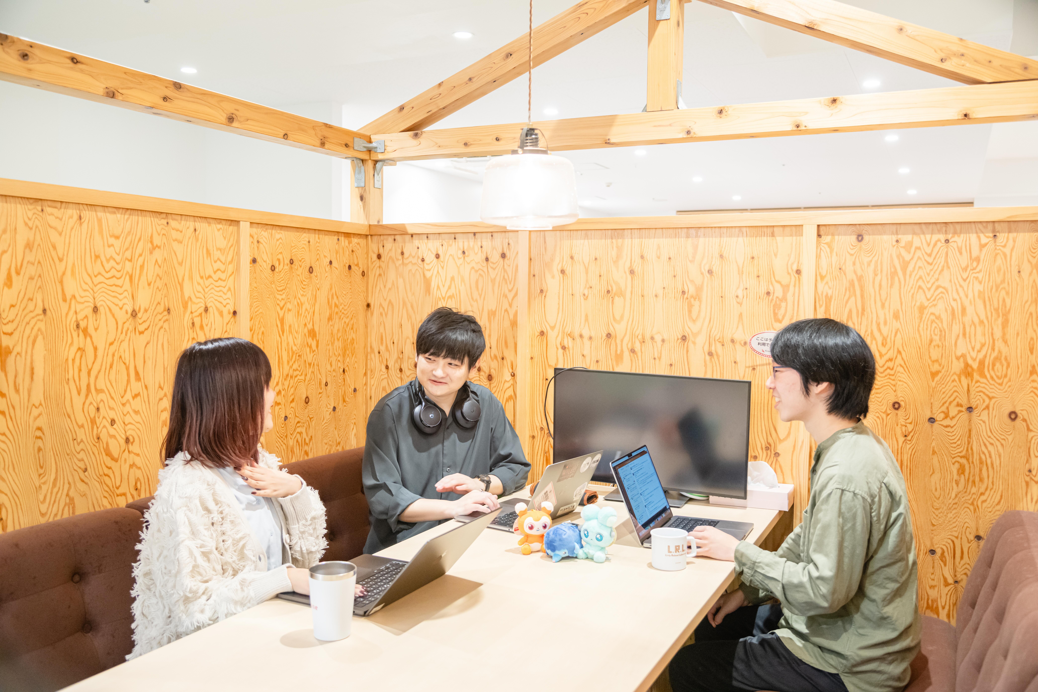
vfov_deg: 42.3
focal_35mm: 31
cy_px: 346
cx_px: 519
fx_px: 894
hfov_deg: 60.3
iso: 2000
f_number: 4
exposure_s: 1/100
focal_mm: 31
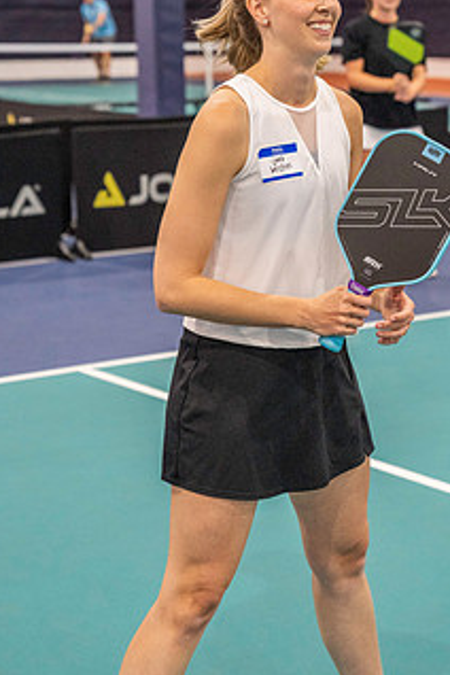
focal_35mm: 99
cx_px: 310
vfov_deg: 20.6
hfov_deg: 13.8
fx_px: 1856
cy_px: 253
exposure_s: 1/640
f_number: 4
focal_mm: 70
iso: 6400
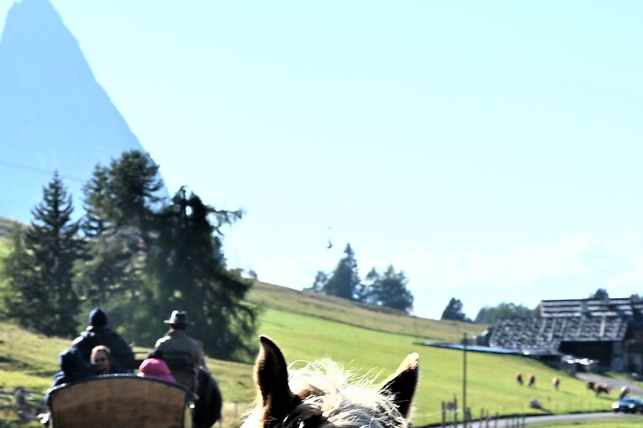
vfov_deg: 9.2
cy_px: 458
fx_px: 2623
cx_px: 50
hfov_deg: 13.8
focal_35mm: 147
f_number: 8
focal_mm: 48
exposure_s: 1/250
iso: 100
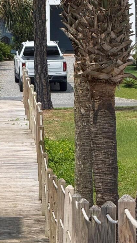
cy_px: 165
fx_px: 2245
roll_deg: +0.6
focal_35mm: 348
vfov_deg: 6.2
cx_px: 60
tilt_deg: -4.6
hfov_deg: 3.5
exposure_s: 1/1689
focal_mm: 15.66
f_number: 2.8
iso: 64
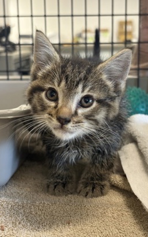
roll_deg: +0.9
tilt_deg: -11.1
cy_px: 119
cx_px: 77
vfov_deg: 36.3
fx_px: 362
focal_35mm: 56
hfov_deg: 23.1
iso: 160
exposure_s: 1/48
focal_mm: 5.96
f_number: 1.6
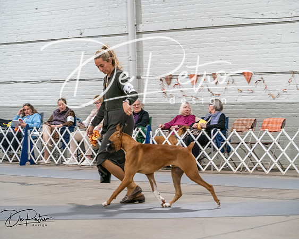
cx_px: 150
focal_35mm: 107
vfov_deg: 14.4
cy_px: 120
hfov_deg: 18.0
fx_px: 946
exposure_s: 1/250
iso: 6400
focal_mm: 95
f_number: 3.5
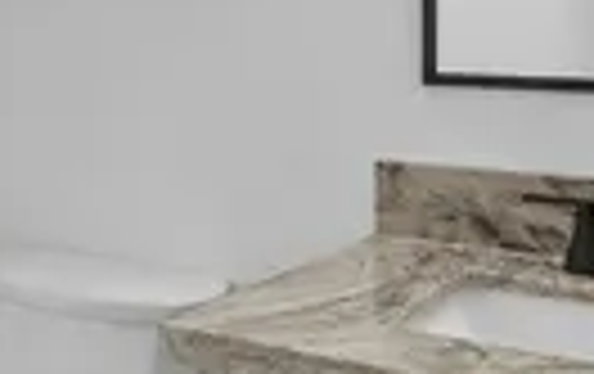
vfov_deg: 18.4
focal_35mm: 69
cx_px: -40
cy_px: -2
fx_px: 1119
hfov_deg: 27.5
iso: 100
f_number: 8
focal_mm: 14
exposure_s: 1/1.25
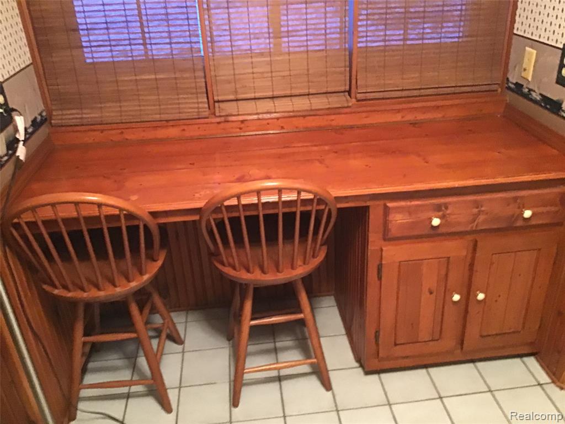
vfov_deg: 45.4
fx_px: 506
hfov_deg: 58.4
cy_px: 212
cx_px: 282
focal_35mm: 31
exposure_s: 1/15
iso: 500
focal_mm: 3.3
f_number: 2.4
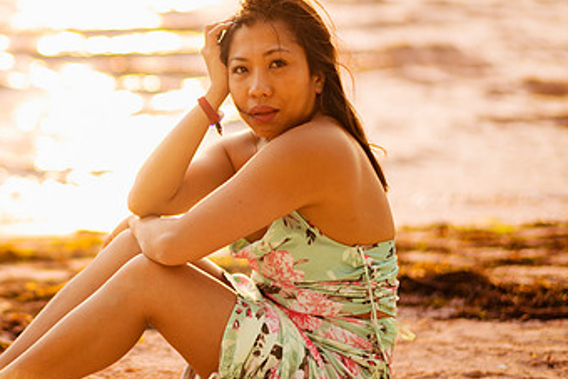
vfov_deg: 13.8
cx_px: 92
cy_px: 201
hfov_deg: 20.3
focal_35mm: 99
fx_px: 1563
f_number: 1.4
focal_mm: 58
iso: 50
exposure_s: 1/2500
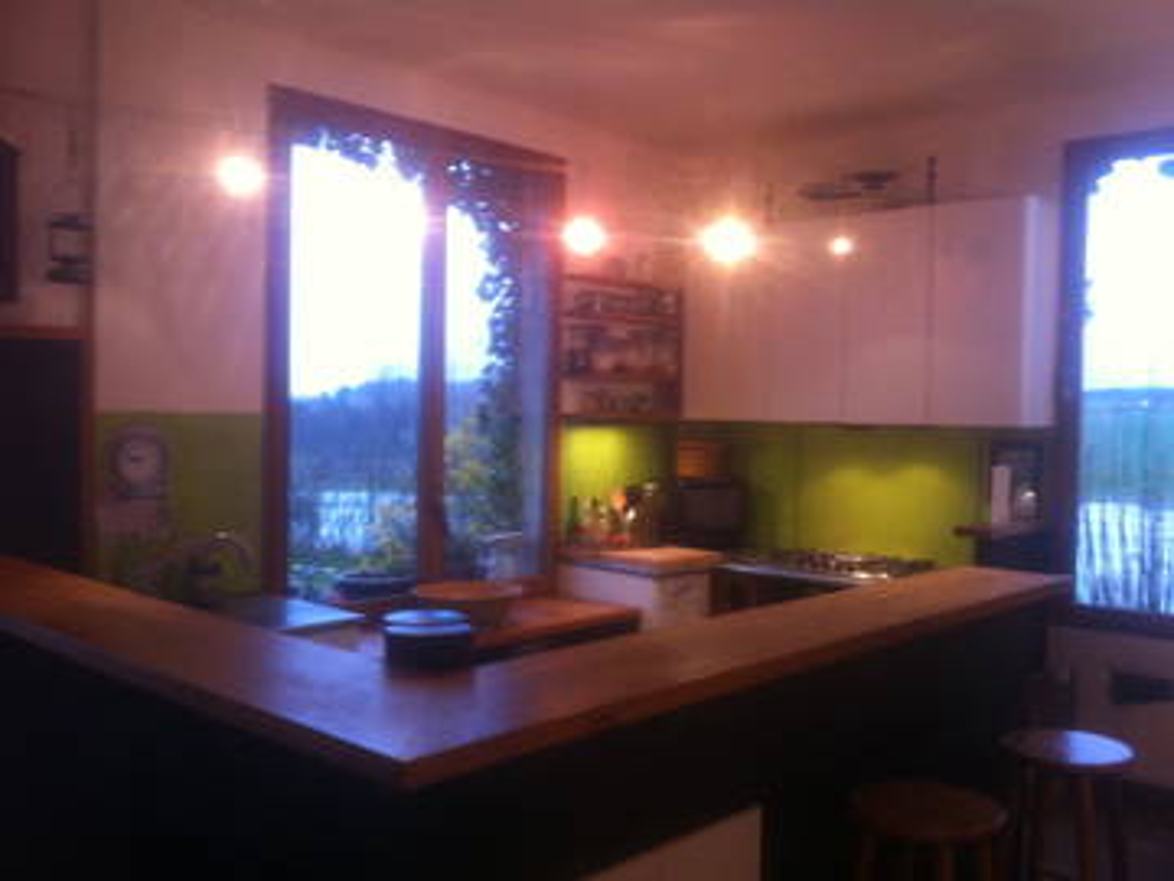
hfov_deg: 52.6
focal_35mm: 35
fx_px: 1187
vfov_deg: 40.7
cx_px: 587
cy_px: 440
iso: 200
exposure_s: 1/15
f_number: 2.8
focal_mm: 3.85
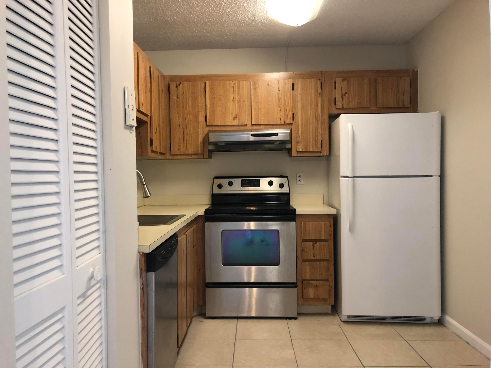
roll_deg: +1.2
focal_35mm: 28
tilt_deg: -0.1
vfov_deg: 49.7
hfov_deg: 63.4
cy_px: 184
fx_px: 397
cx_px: 246
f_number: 1.8
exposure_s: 1/15
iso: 50
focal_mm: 3.99
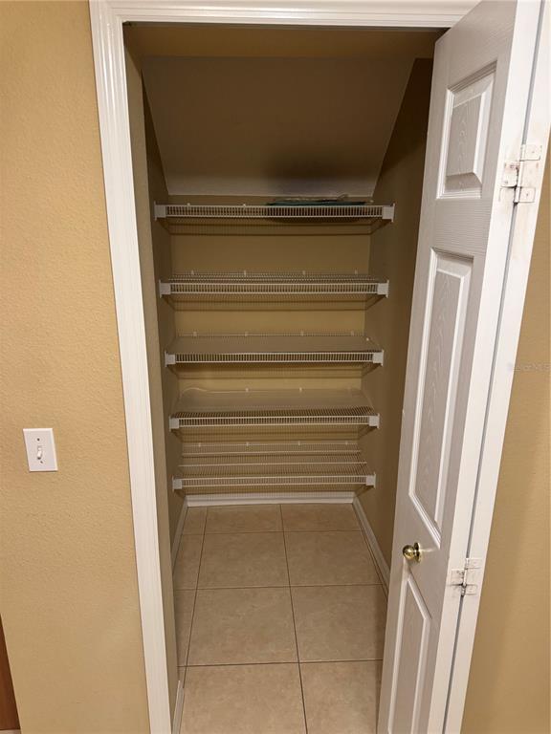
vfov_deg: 71.6
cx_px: 276
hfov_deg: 56.8
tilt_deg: -15.4
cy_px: 367
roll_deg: +1.7
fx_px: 509
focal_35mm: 24
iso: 250
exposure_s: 1/60
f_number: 1.78
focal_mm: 6.76
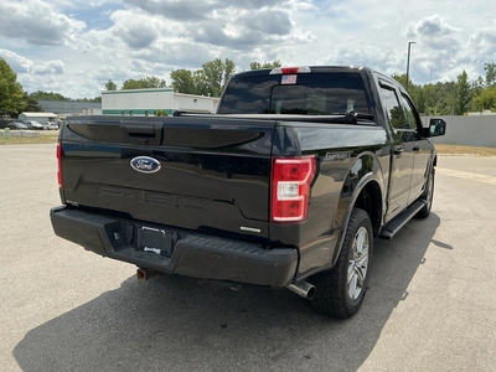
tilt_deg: -5.9
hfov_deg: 63.4
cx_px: 248
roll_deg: -0.4
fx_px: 401
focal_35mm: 28
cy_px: 186
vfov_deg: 49.7
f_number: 1.8
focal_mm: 3
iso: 25
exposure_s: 1/1626
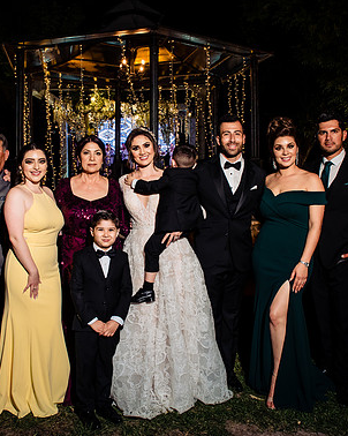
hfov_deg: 38.1
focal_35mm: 39
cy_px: 209
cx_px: 142
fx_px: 503
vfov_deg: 46.9
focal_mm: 24
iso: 1600
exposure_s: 1/50
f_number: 8
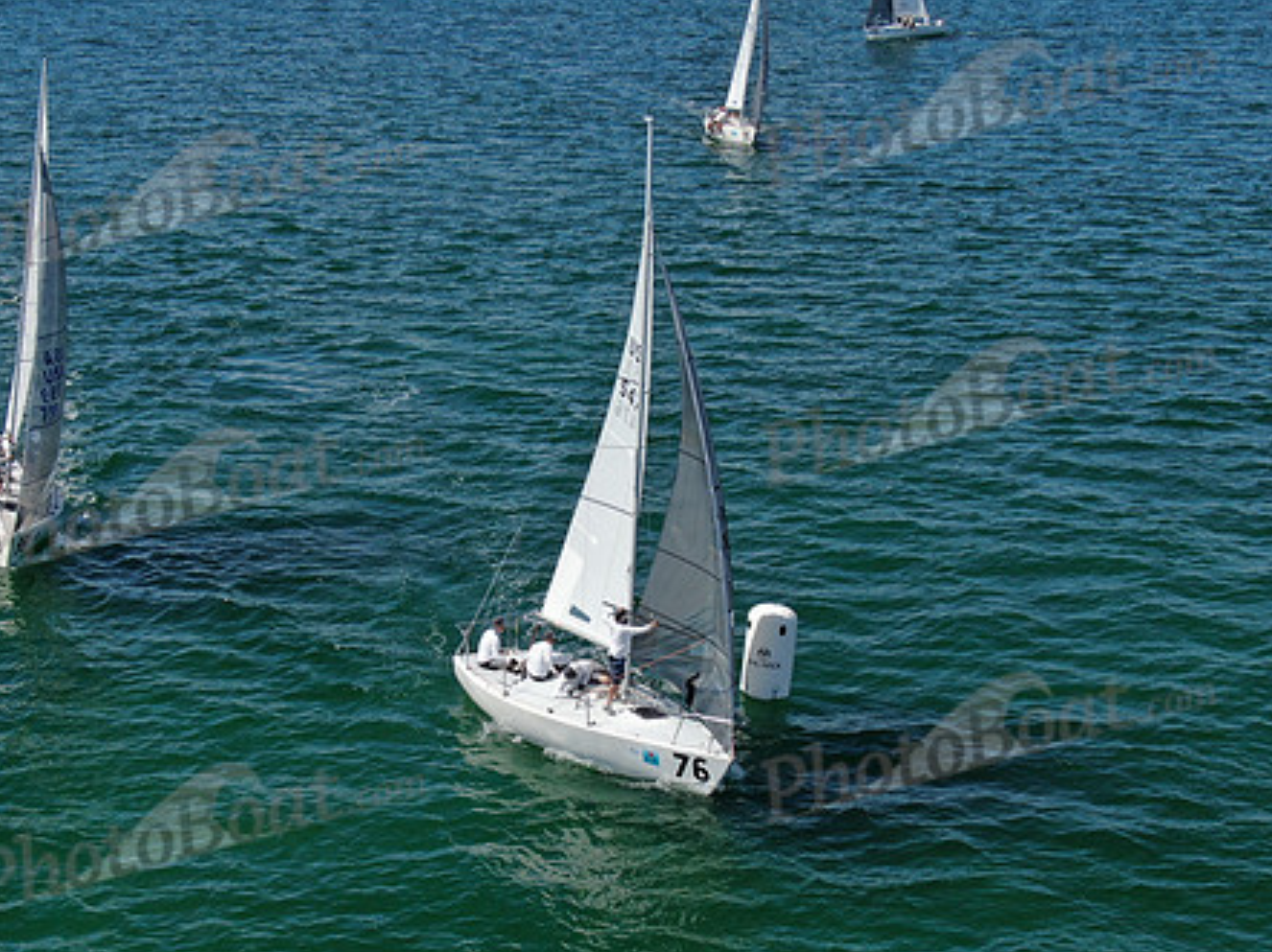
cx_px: 596
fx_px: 2314
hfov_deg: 30.7
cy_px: 617
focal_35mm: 63
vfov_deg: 23.2
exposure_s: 1/1000
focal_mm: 8.6
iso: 100
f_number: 3.8
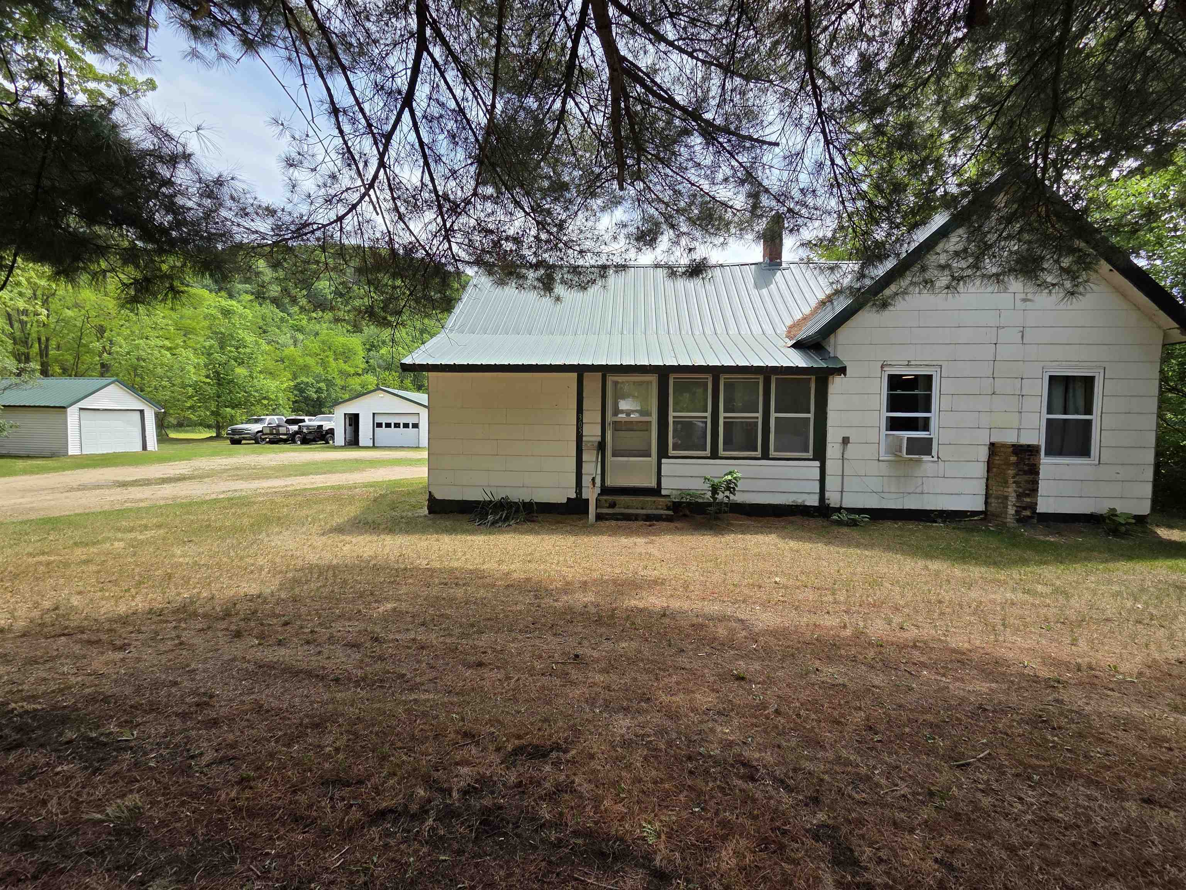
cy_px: 445
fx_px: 445
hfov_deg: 106.2
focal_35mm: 13
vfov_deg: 89.9
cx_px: 593
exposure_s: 1/838
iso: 50
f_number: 2.2
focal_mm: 2.2
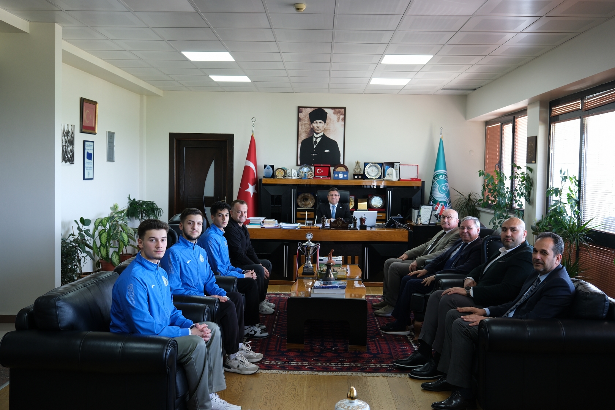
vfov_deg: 40.0
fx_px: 564
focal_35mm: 33
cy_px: 205
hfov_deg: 57.2
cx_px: 308
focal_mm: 22.3
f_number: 4
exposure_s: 1/25
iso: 320
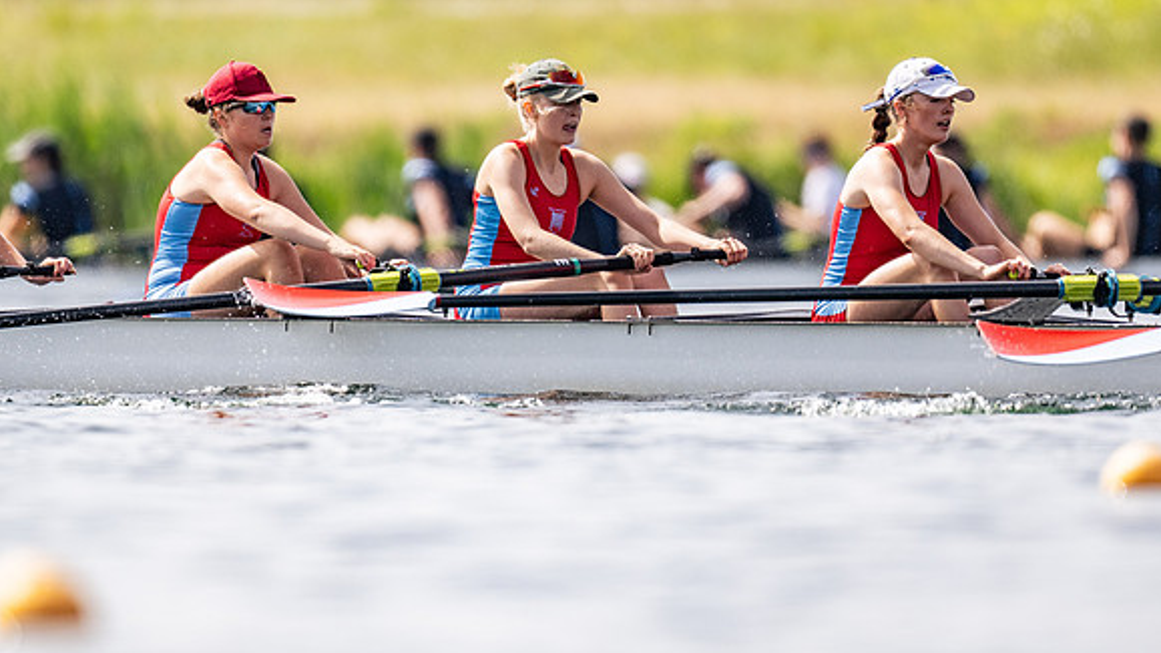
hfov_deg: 2.3
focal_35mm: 946
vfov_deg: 1.3
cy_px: 323
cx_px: 580
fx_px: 29120
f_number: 4
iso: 180
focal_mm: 600
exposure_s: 1/2500
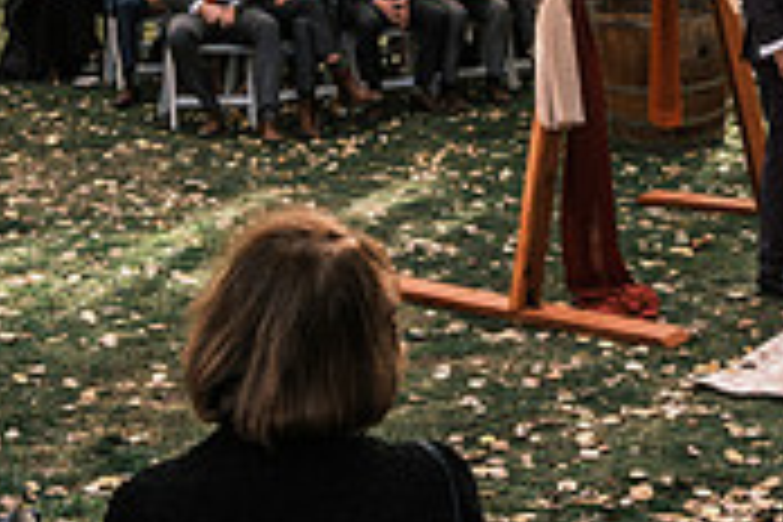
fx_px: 1957
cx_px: 544
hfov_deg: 22.5
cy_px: -304
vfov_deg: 14.1
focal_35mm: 90
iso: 250
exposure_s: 1/30
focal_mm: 18
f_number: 16
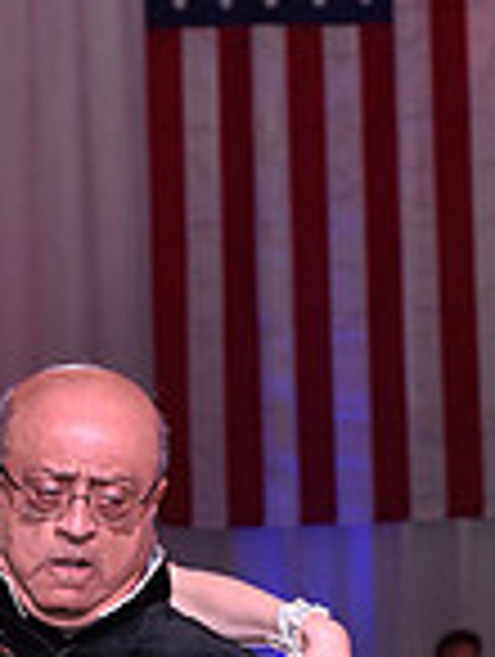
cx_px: -20
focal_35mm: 267
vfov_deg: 7.2
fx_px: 5076
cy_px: 1148
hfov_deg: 5.6
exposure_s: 1/250
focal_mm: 70
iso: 1600
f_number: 4.5
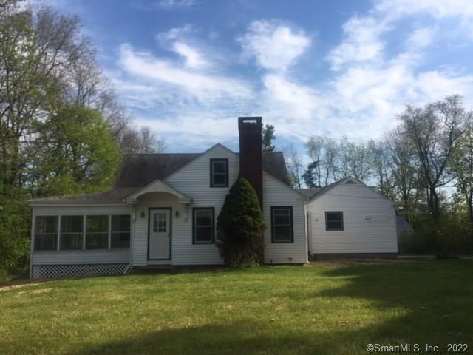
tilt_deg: +8.0
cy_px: 178
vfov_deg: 48.2
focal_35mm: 29
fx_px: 396
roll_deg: +0.4
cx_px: 236
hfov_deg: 61.7
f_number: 2.2
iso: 25
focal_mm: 4.15
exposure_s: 1/2137
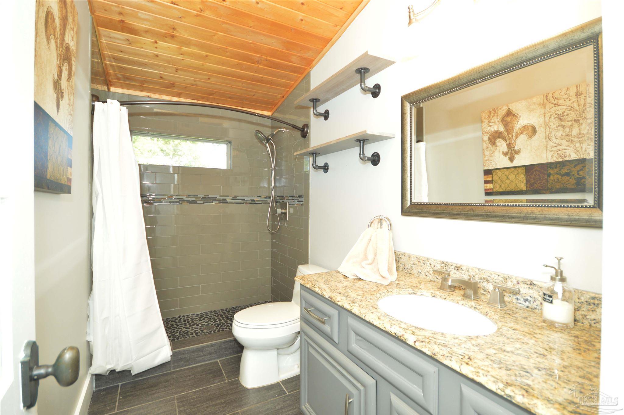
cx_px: 312
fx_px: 286
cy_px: 208
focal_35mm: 16
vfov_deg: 71.9
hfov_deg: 95.0
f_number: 5.6
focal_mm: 11
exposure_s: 1/60
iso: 400
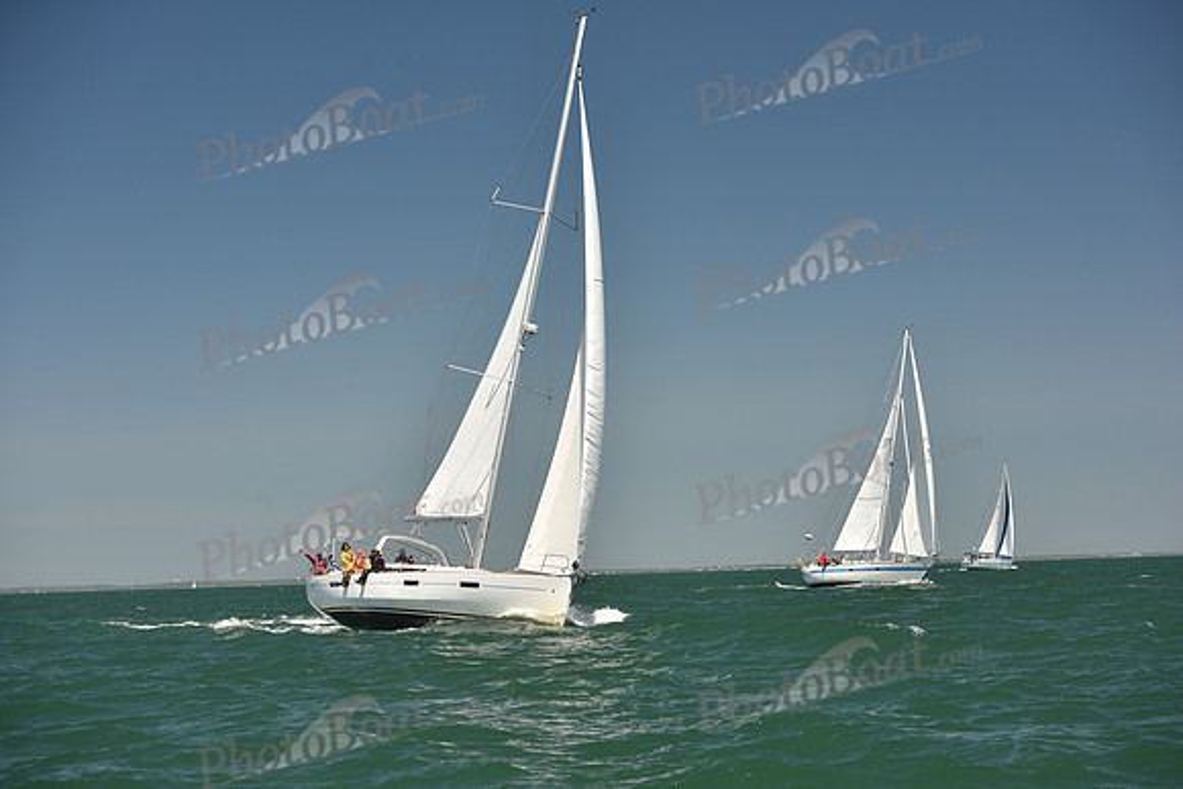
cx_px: 592
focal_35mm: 70
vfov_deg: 19.5
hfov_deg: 28.8
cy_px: 394
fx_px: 2301
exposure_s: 1/800
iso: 250
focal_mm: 70
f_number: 5
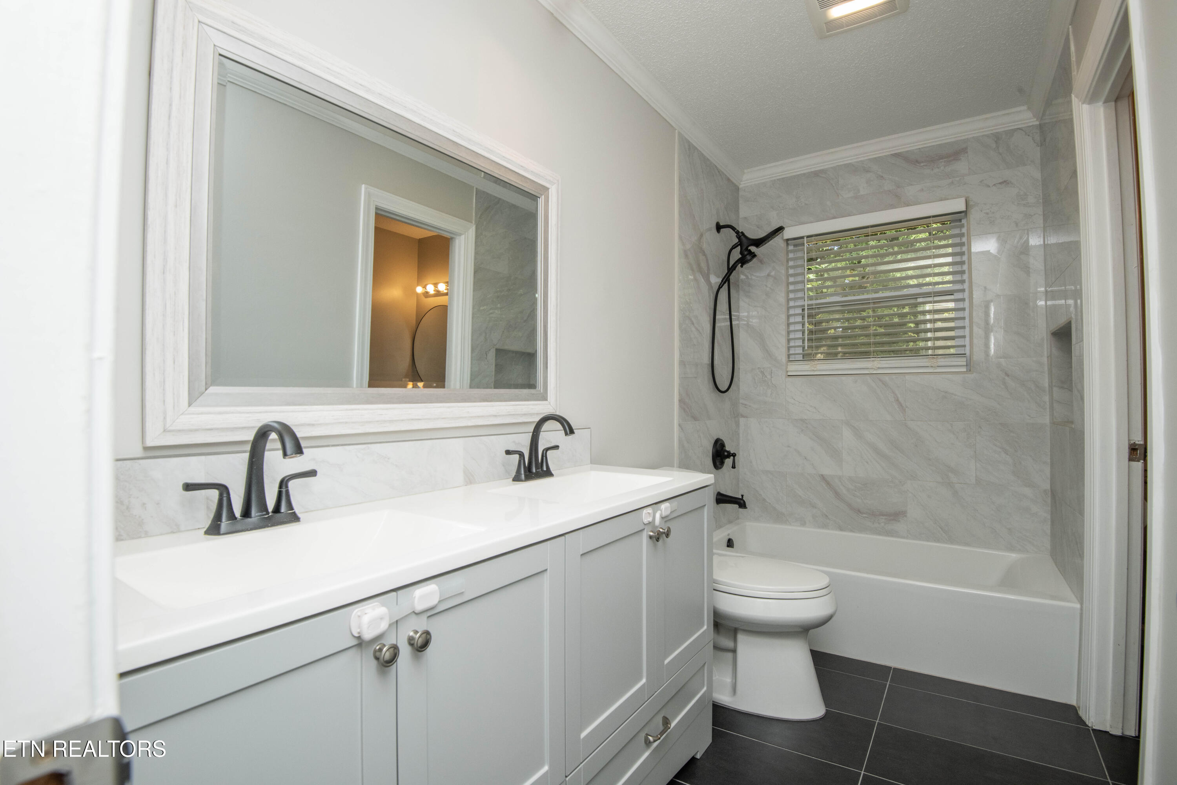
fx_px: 523
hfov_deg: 96.7
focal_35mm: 16
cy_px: 392
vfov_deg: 73.7
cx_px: 588
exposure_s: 1/125
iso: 500
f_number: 10
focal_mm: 16
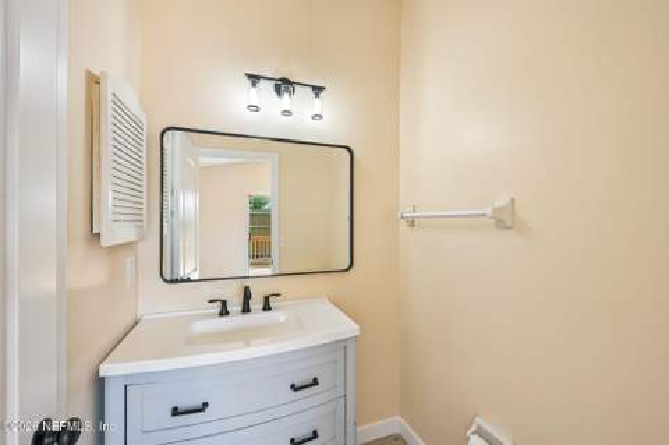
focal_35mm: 15
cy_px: 222
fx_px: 278
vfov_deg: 77.2
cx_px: 334
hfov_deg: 100.4
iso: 140
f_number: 8
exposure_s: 1/15
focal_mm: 15
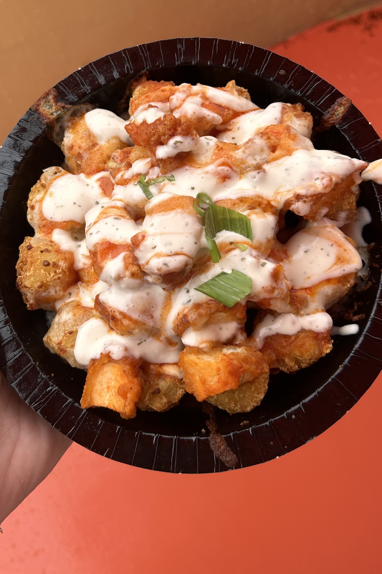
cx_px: 161
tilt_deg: -64.8
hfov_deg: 34.1
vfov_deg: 48.7
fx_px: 621
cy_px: 190
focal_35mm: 39
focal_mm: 5.7
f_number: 1.5
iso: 50
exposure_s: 1/775
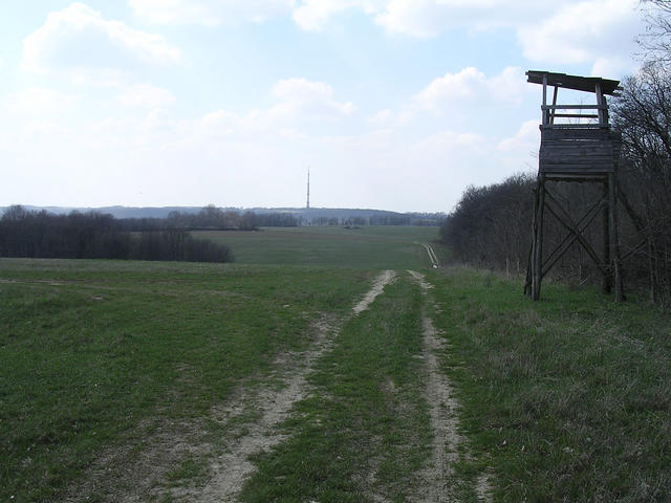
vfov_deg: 37.7
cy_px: 252
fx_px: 737
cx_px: 336
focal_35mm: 38
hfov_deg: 49.0
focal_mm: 5.8
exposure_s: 1/232
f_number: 5.6
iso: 100
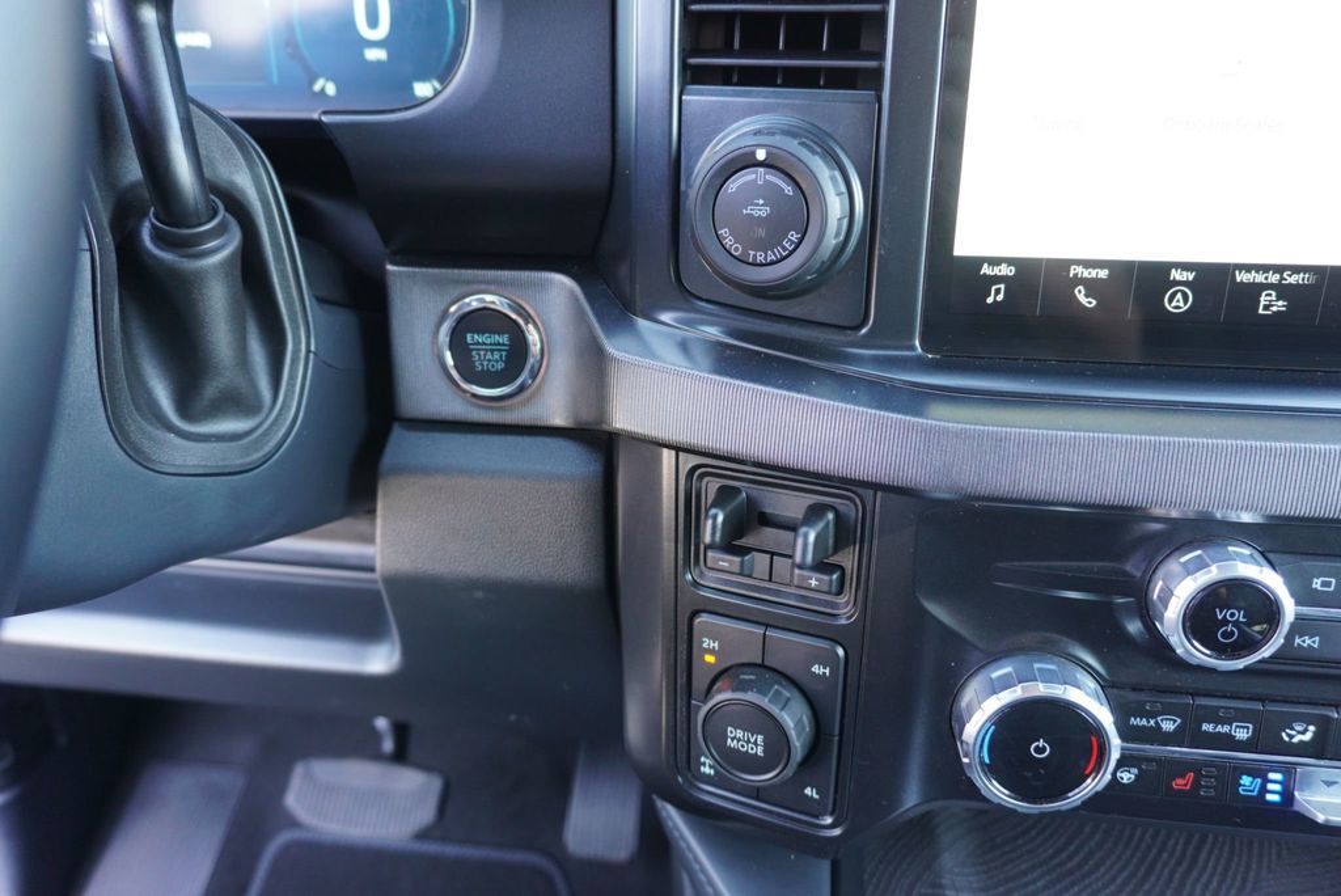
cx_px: 670
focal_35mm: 27
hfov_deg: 67.4
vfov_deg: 48.0
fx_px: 1006
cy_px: 448
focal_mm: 18
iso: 800
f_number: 3.5
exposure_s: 1/60
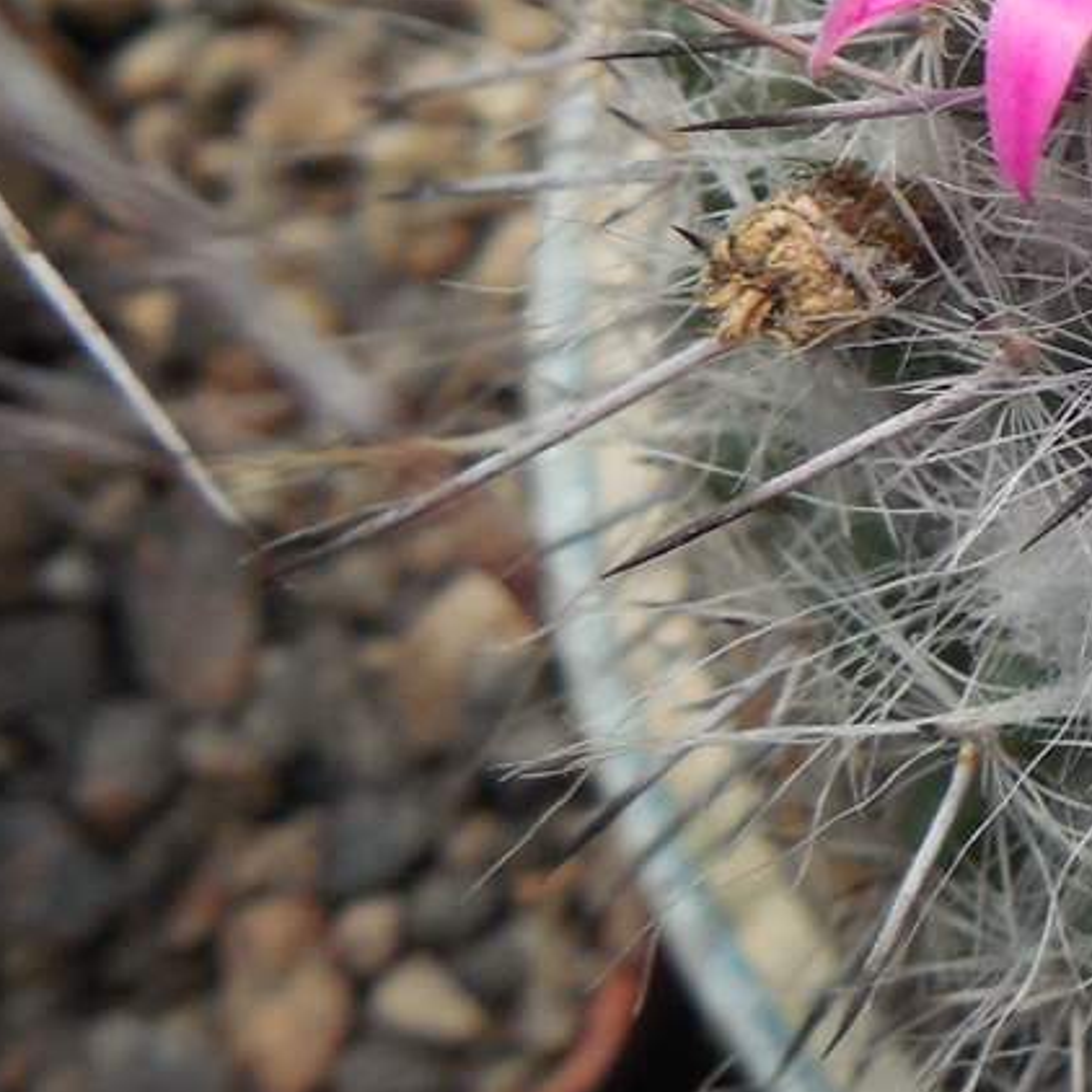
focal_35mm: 104
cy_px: 98
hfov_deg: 15.0
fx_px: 3712
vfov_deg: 16.5
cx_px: 1848
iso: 125
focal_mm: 5.6
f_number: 3.6
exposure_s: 1/640
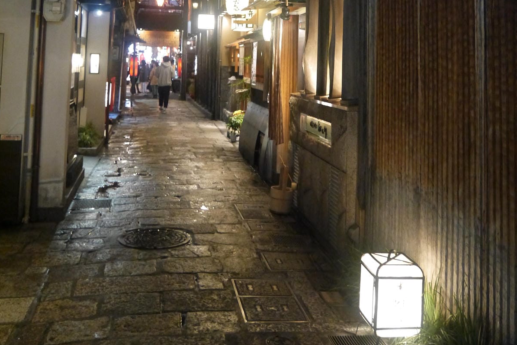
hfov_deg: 49.6
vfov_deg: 31.8
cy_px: 6
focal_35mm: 39
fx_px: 560
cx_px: 258
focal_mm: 14
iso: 1600
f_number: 3.5
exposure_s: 1/30
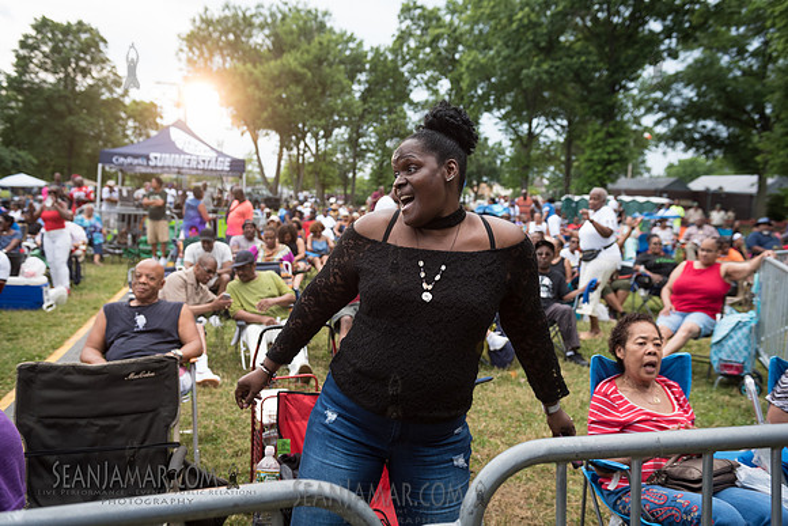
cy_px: 263
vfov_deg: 41.1
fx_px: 701
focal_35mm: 32
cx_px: 394
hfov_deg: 58.7
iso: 500
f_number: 4
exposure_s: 1/400
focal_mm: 32
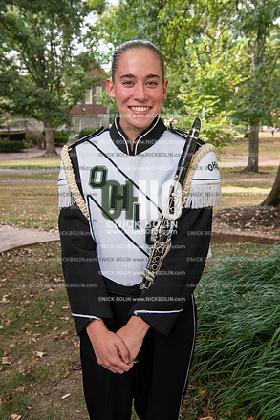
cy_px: 207
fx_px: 537
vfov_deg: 42.8
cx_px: 141
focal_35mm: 46
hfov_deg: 29.2
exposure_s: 1/100
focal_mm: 45
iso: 500
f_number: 8
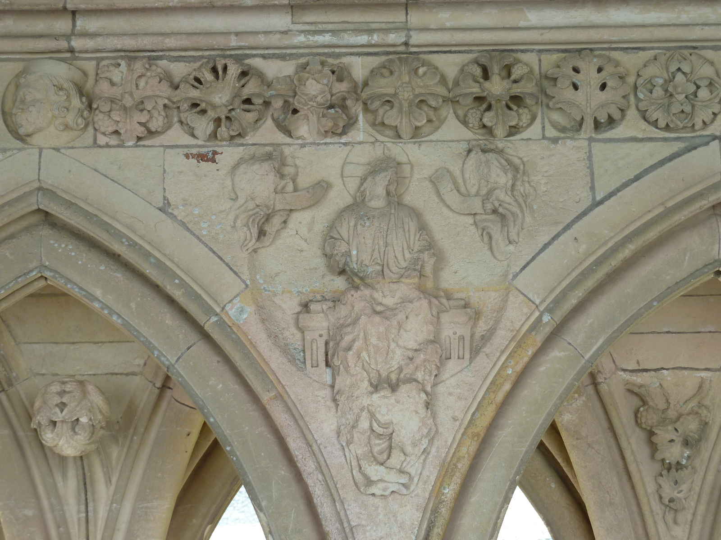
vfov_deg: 20.4
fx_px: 1500
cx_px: 360
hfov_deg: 27.0
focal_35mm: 72
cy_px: 270
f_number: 4.1
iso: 100
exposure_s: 1/40
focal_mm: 11.9
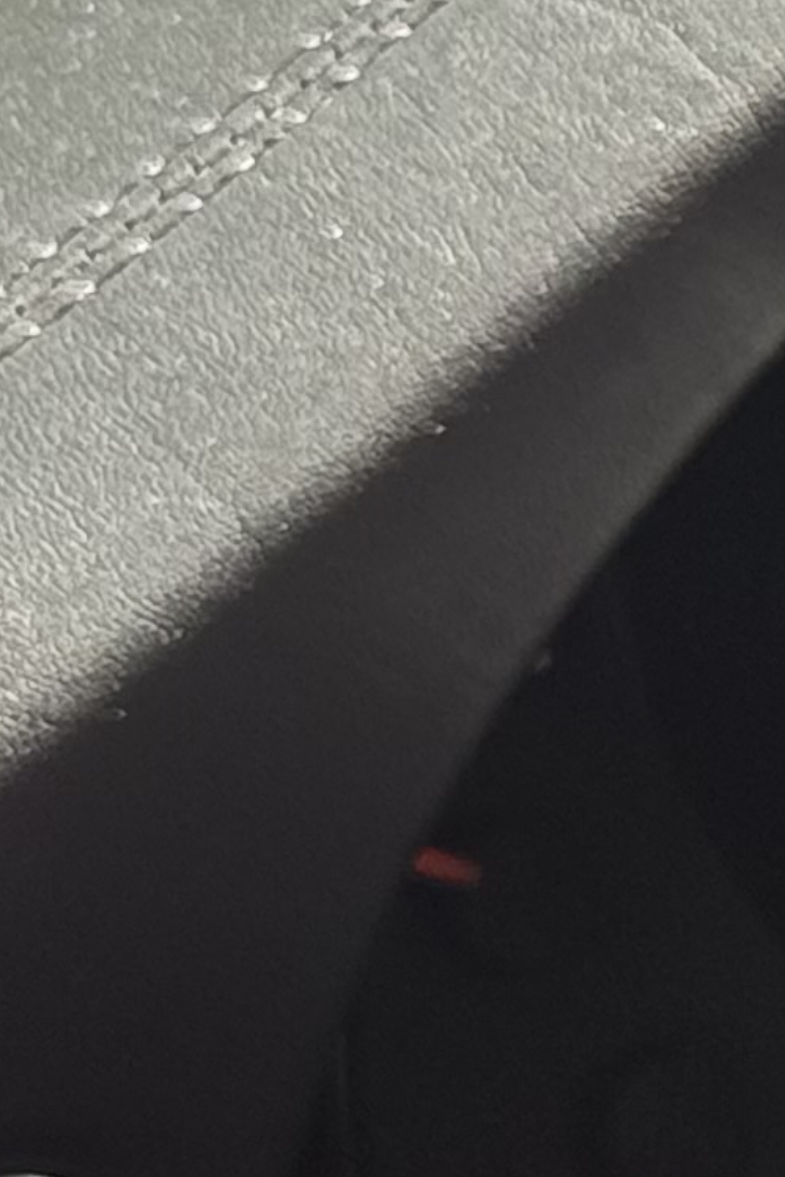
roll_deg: -0.8
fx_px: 8794
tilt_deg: -22.3
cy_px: 809
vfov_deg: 7.7
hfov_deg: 4.7
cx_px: 2873
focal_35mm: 269
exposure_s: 1/794
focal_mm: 6.76
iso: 80
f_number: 1.78
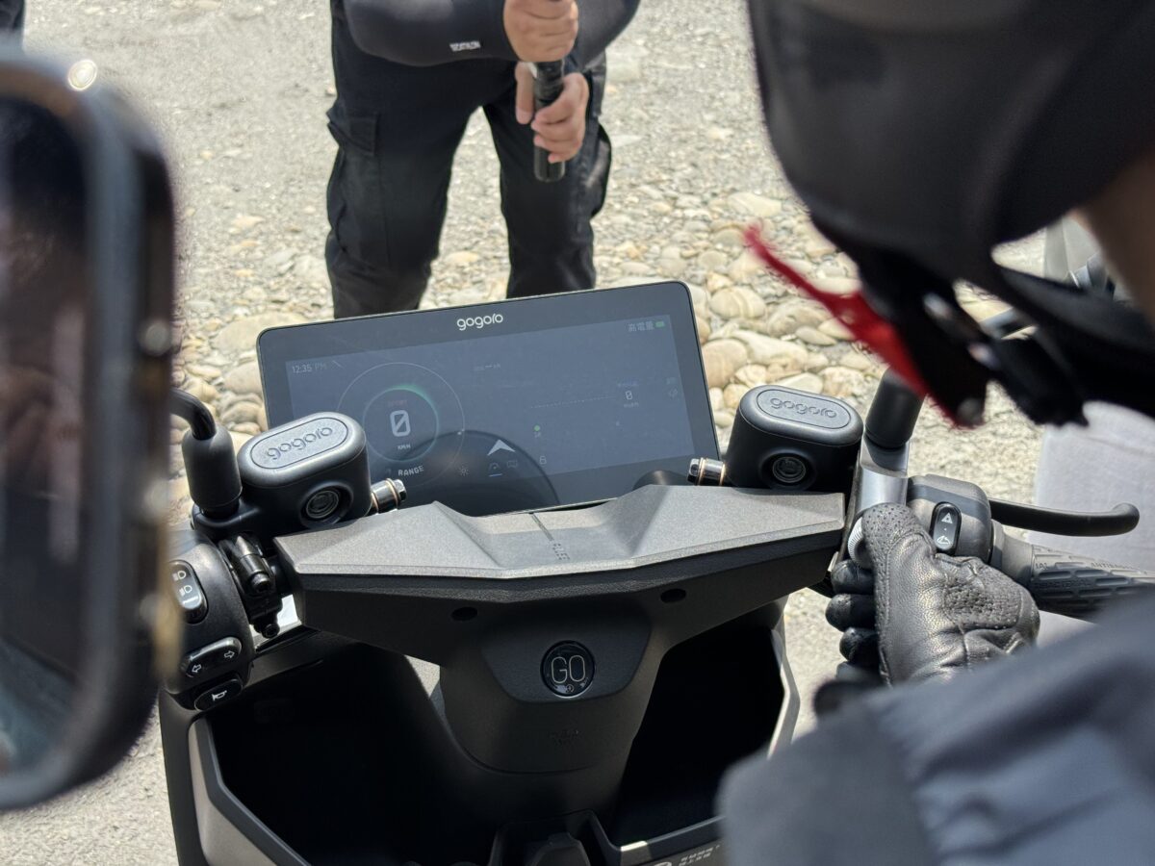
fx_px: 1602
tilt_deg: -33.9
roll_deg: +0.3
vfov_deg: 30.3
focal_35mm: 48
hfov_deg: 39.7
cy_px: 433
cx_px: 578
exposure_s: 1/1770
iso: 64
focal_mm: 6.76
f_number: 1.78
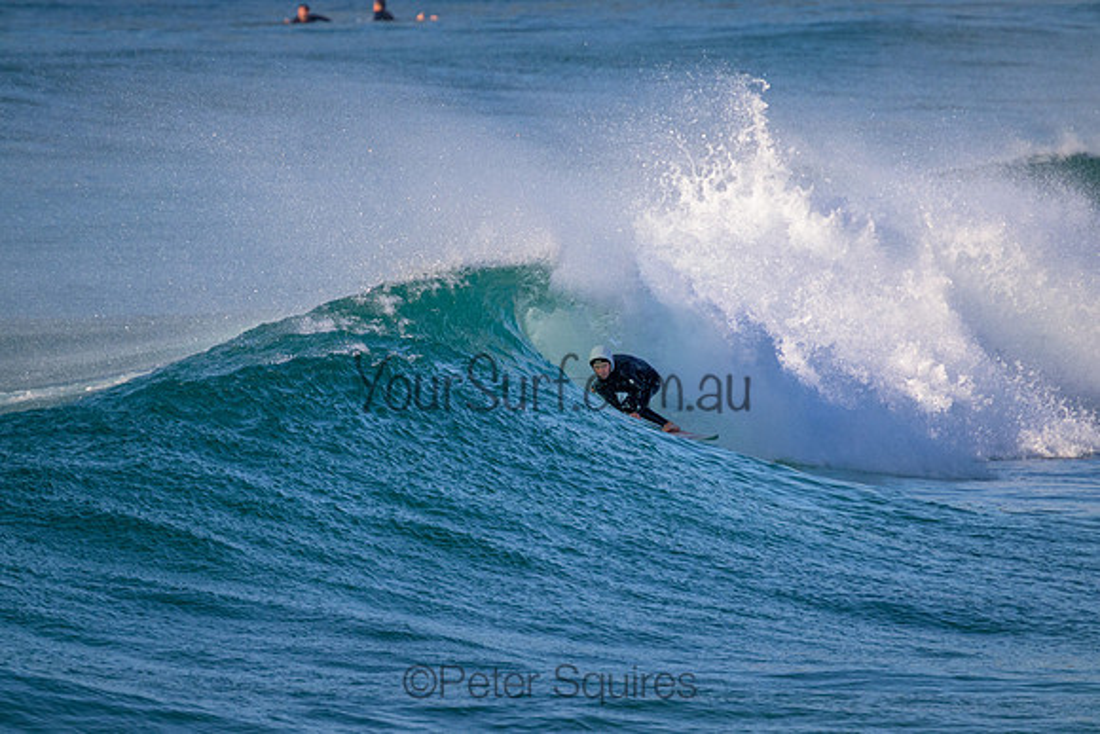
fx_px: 24449
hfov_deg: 2.6
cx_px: 550
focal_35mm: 800
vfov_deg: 1.7
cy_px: 367
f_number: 11
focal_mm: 800
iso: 1600
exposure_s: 1/2000
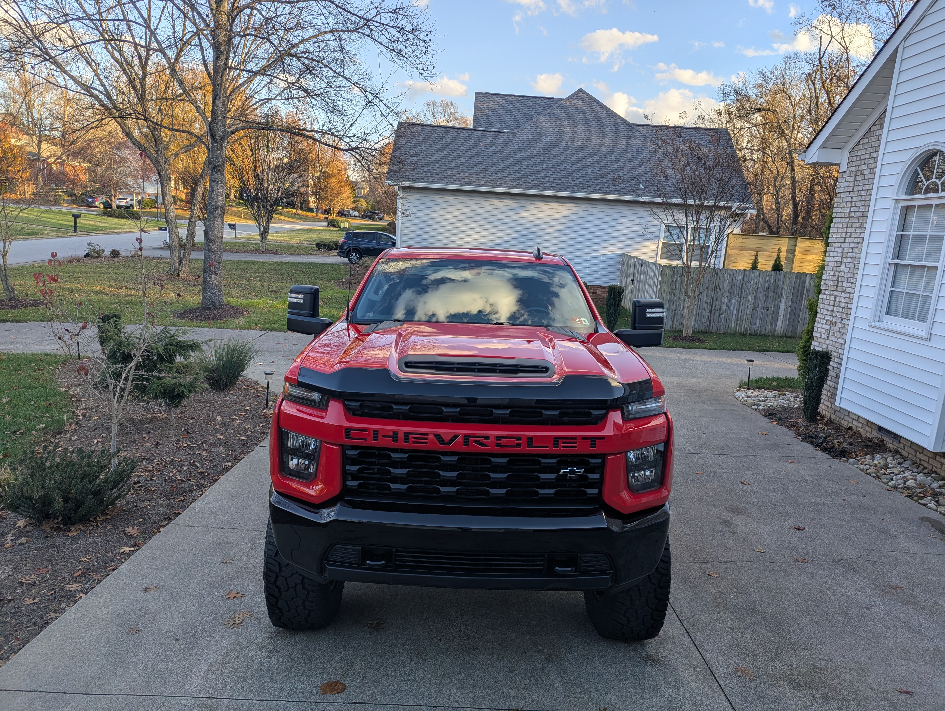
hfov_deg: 71.5
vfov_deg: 56.9
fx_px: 656
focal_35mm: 24
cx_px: 472
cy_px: 356
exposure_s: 1/522
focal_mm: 6.81
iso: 47
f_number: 1.85
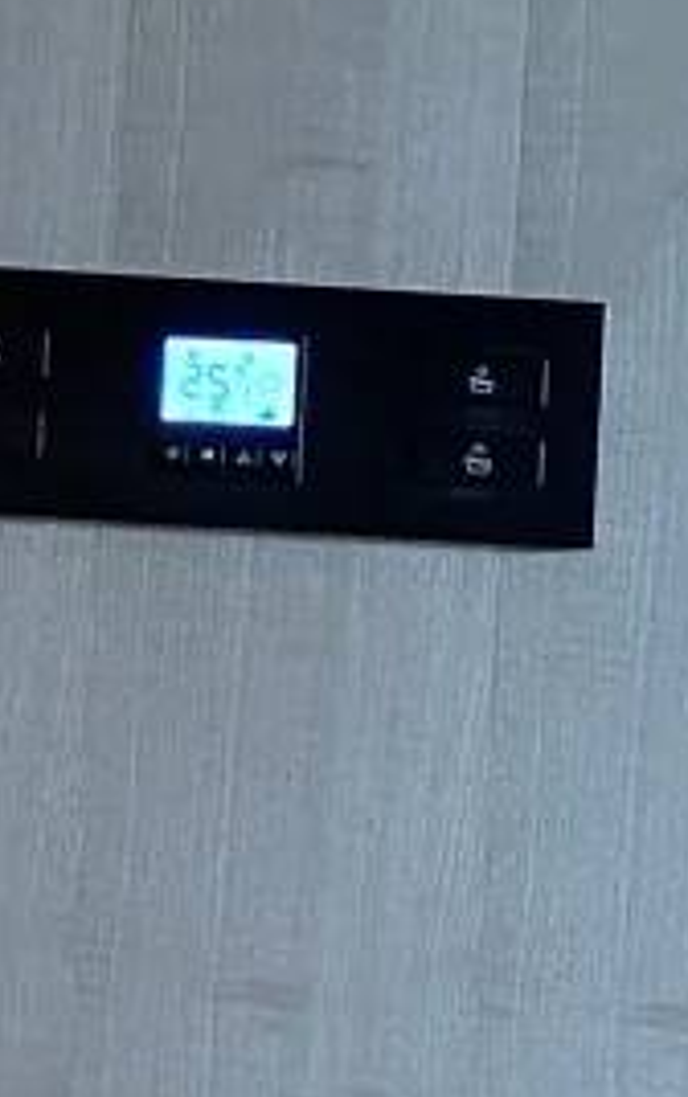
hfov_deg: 8.1
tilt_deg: +3.0
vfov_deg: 14.1
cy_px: 589
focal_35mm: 148
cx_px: -1007
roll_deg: -2.8
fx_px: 4431
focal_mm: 4.25
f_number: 1.8
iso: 320
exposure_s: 1/60
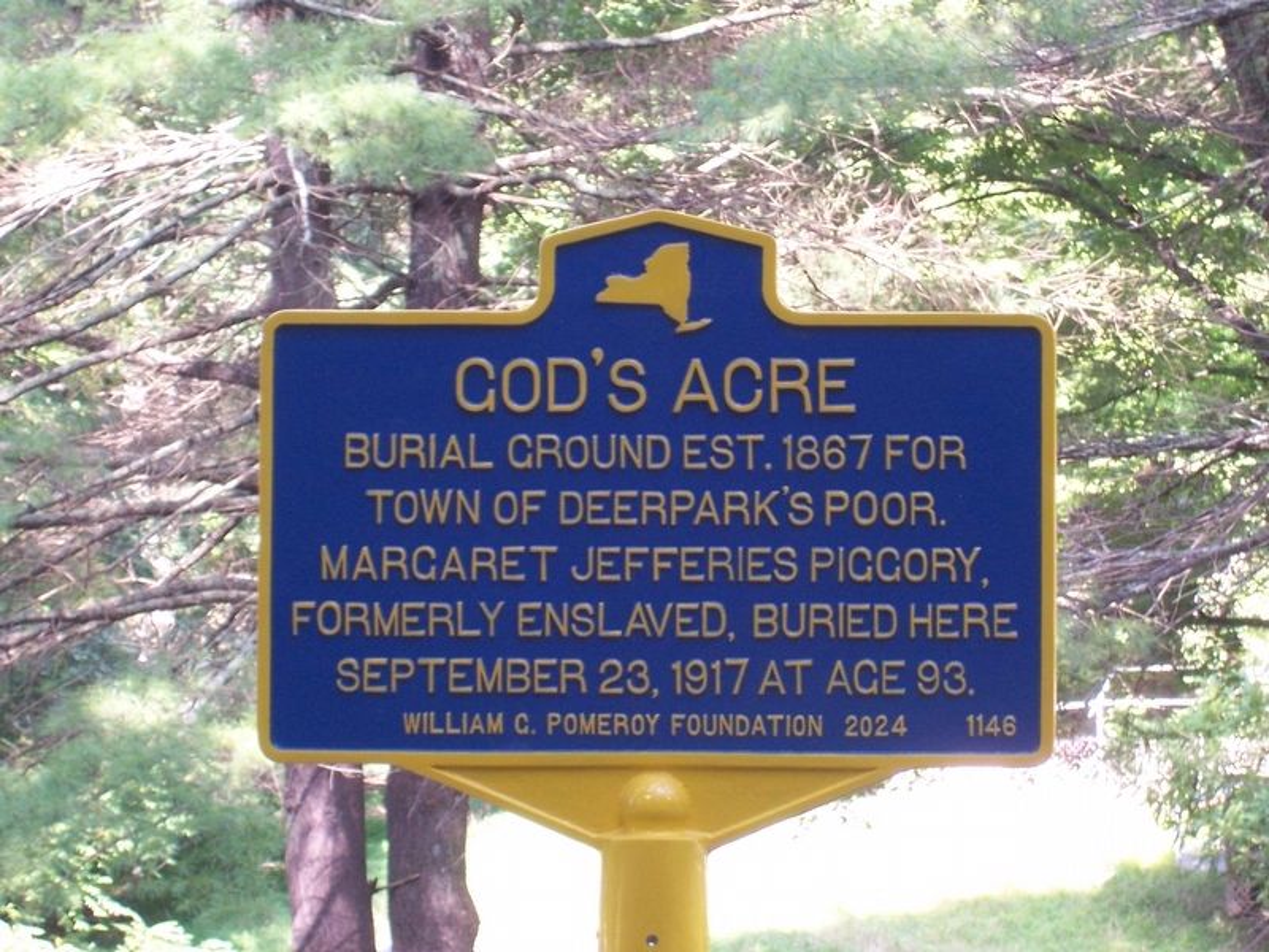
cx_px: 634
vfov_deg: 14.5
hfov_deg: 19.3
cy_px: 476
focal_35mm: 102
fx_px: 3739
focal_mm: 16.8
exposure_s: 1/30
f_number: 4.6
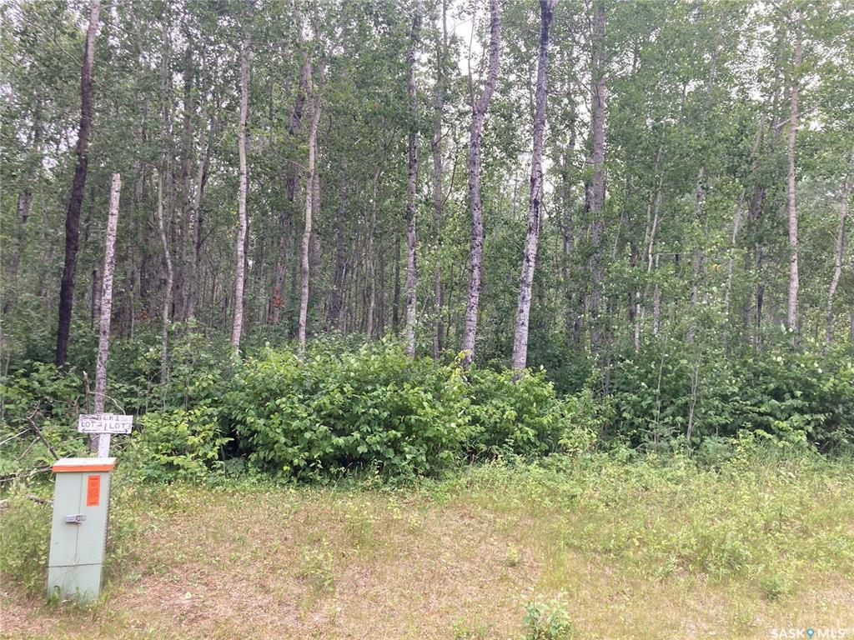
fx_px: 691
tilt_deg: +5.5
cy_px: 320
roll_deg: -2.8
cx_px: 427
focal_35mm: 28
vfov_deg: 49.7
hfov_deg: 63.4
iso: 20
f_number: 1.8
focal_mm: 3.99
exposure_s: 1/326
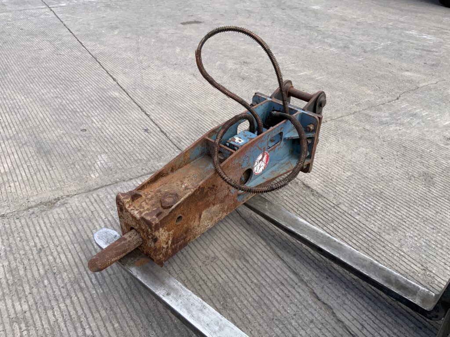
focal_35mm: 29
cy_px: 168
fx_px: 377
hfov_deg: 61.7
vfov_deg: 48.2
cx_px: 225
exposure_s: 1/759
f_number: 1.8
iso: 16
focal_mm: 3
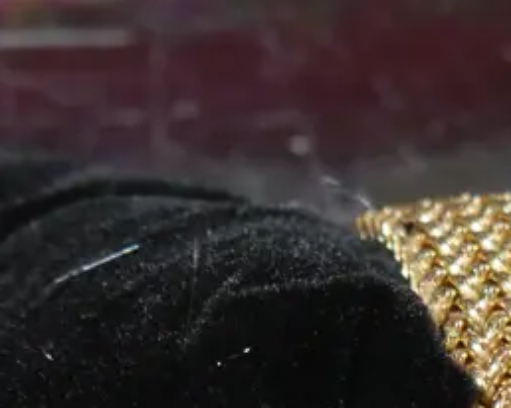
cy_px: 702
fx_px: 2932
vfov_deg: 7.7
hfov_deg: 9.9
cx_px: 471
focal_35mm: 194
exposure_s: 1/60
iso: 640
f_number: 5.6
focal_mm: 25
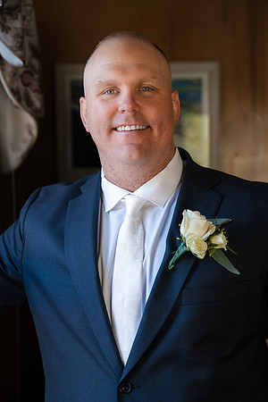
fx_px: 882
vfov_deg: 25.7
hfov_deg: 17.3
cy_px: 201
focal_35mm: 79
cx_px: 134
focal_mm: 79
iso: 250
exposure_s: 1/200
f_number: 4
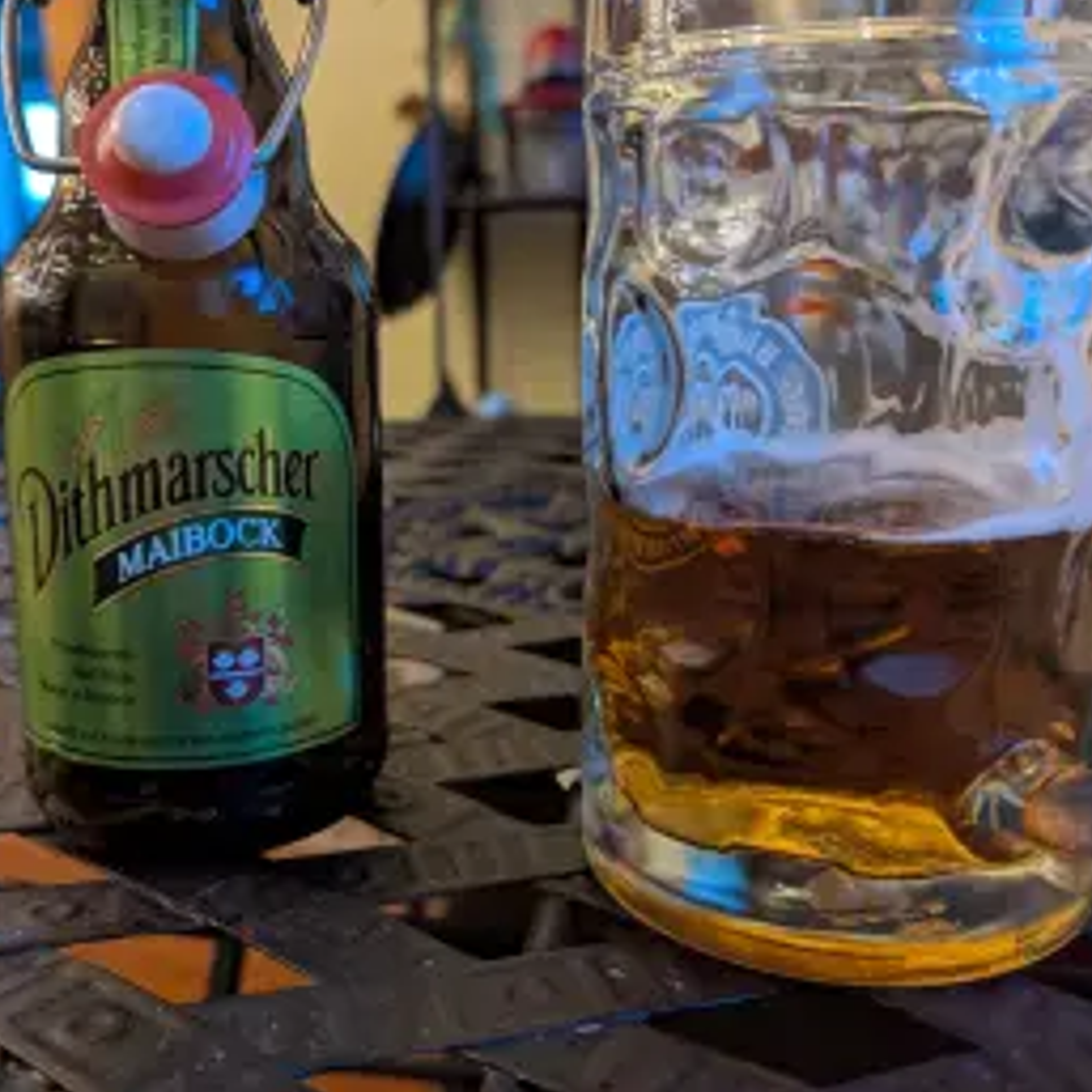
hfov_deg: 49.7
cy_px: 450
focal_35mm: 33
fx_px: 1178
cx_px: 508
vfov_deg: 49.5
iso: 966
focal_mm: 6.81
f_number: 1.85
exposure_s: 1/27.9
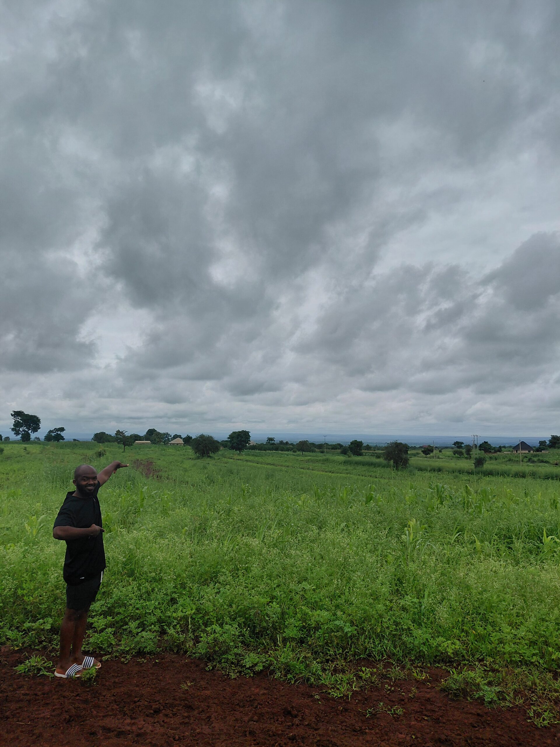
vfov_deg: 69.4
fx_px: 539
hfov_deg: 54.9
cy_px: 374
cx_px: 280
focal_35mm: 25
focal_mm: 4.69
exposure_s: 1/5214
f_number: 1.8
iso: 50
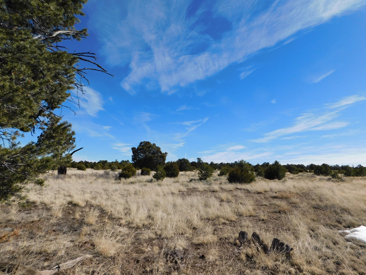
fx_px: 243
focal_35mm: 23
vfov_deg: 58.9
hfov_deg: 73.9
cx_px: 183
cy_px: 138
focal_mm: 4
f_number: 6
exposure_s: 1/640
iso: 125
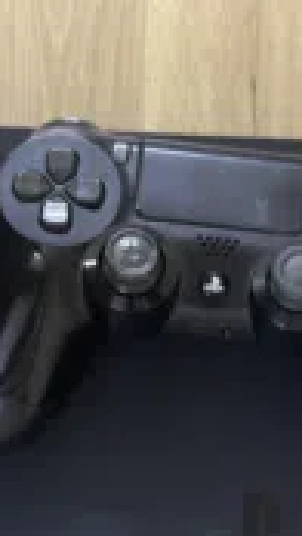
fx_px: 1280
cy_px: 567
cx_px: 237
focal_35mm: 90
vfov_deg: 22.5
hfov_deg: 13.4
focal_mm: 6.76
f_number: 1.78
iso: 640
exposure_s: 1/33
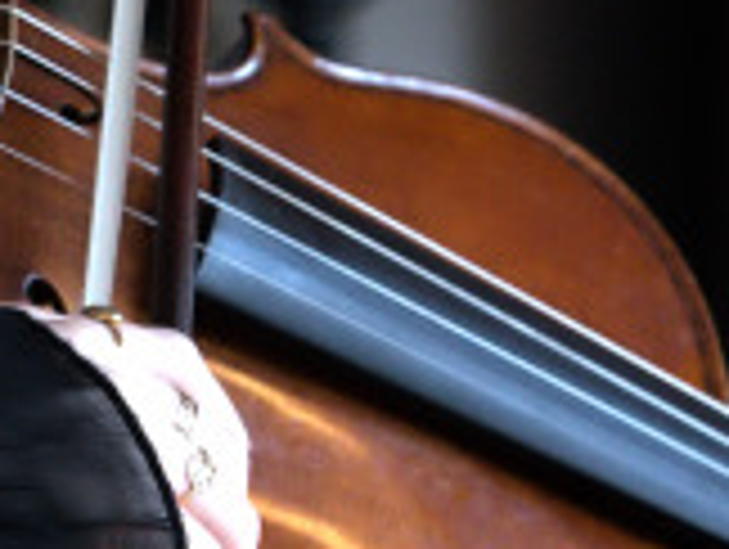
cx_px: -666
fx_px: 15628
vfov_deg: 2.0
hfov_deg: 2.7
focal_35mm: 741
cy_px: -122
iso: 6400
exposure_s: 1/125
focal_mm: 122
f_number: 7.1
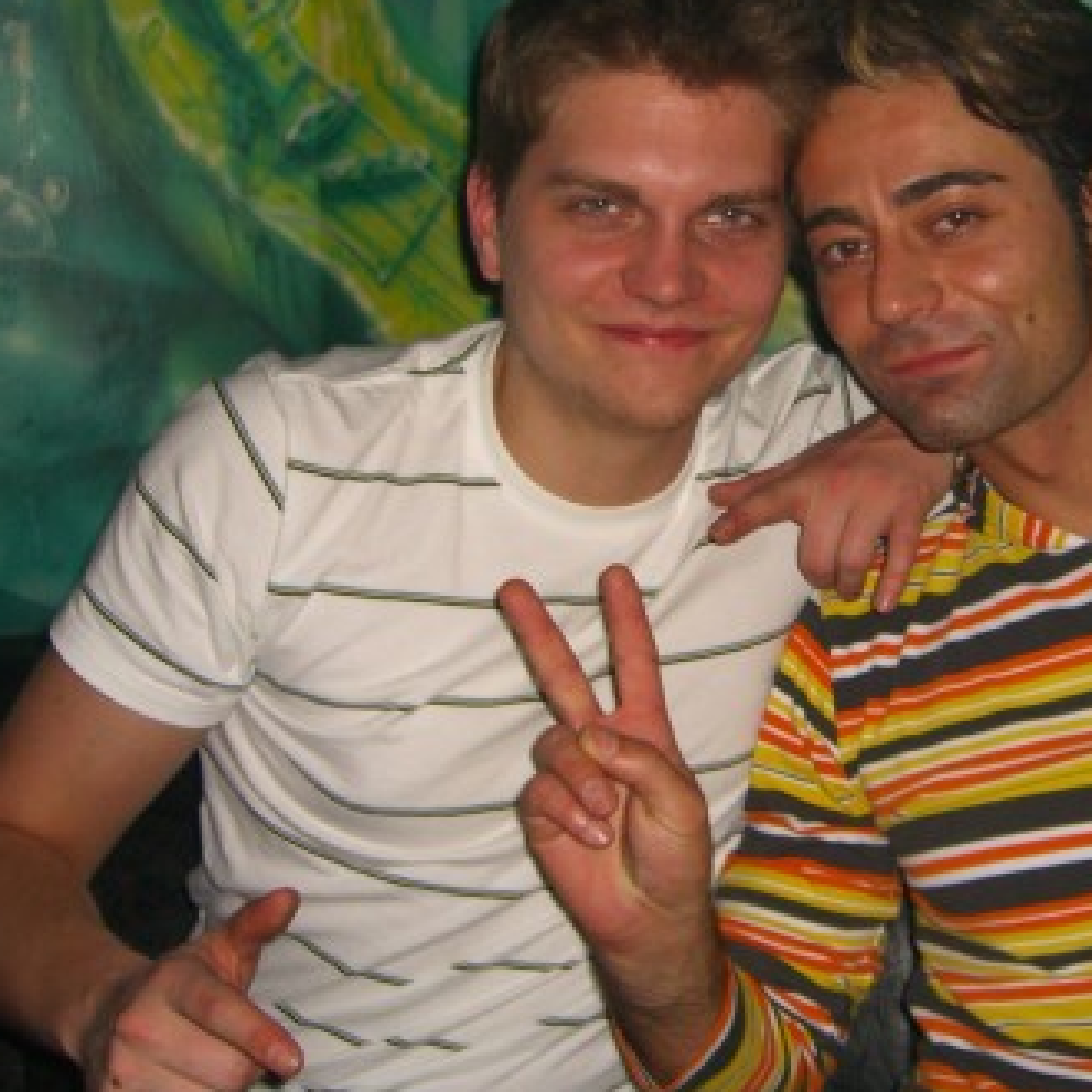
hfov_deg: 27.7
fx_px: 2177
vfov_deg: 28.1
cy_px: 433
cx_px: 824
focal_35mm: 61
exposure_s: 1/60
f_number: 2.8
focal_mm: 7.9
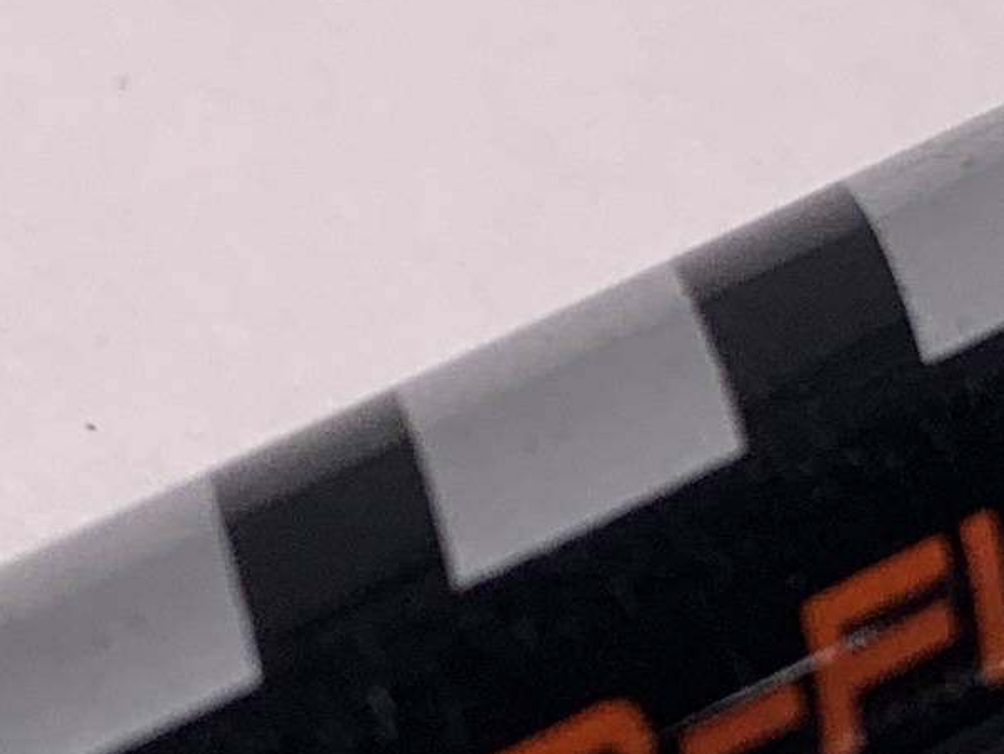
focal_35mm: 174
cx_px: 826
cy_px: 832
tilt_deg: -59.1
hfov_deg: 11.3
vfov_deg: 8.5
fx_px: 5049
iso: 25
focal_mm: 4.25
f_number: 1.8
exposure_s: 1/353
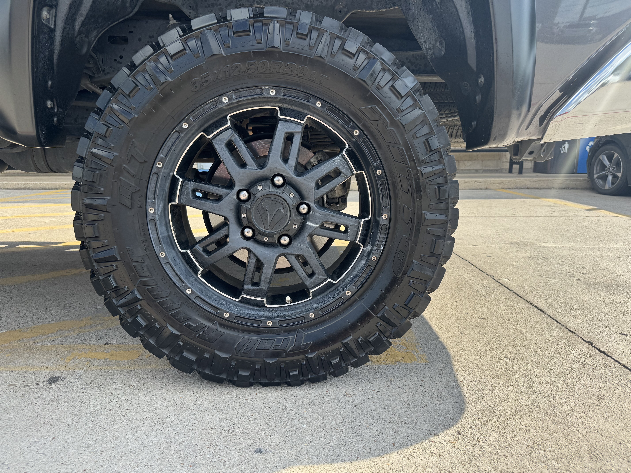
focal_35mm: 24
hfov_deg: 71.6
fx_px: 437
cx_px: 316
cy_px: 236
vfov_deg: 56.8
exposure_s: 1/1637
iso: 80
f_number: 1.78
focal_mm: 6.76
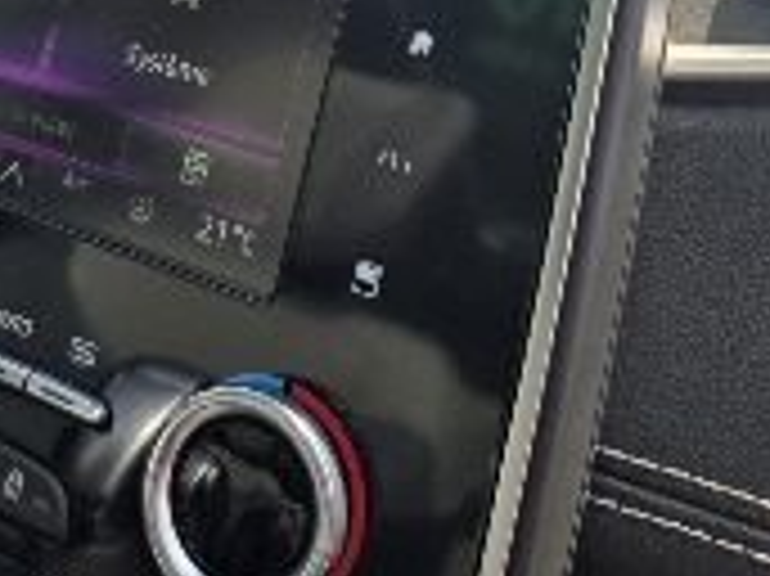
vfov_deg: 23.8
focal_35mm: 56
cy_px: -112
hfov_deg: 34.2
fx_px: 1245
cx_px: 279
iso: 80
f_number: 1.7
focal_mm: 6.25
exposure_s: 1/1525
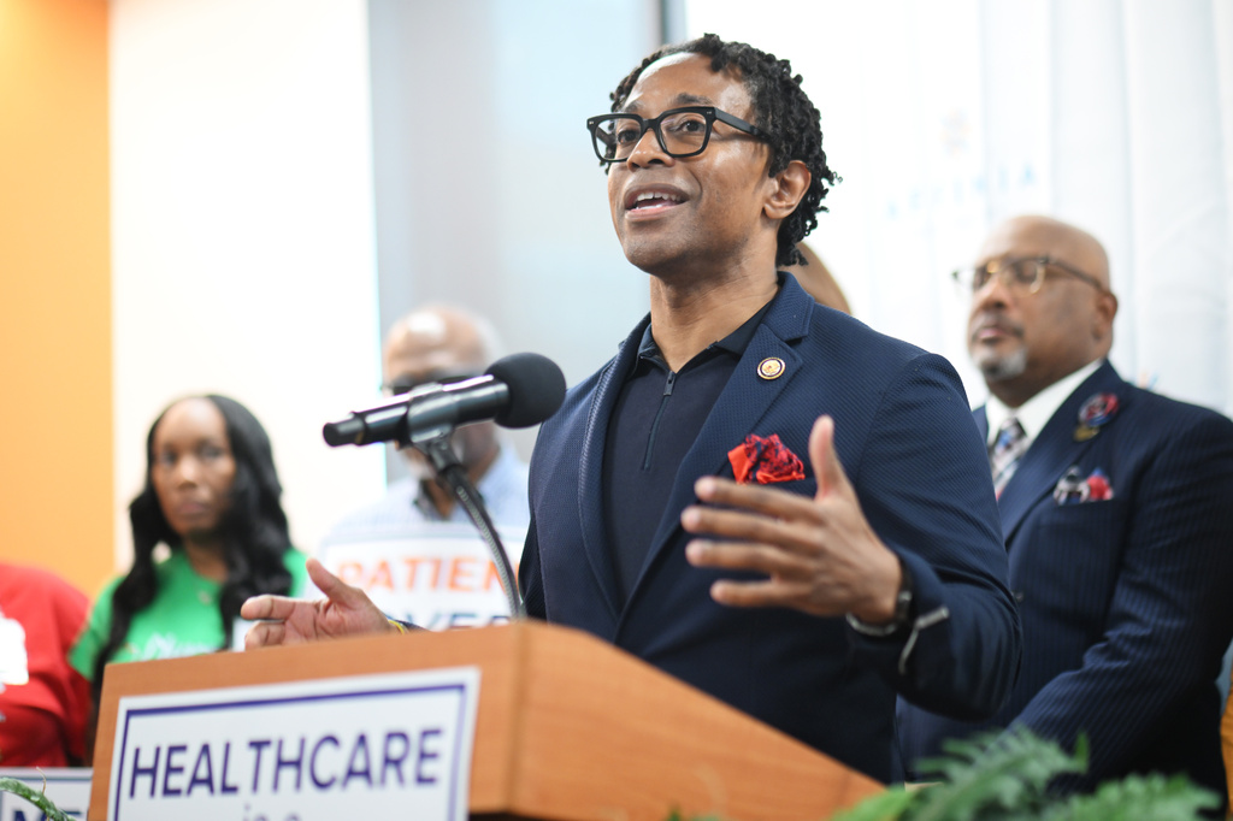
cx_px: 616
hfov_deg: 23.9
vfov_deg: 16.1
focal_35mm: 85
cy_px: 410
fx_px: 2910
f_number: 1.8
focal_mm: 85
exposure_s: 1/320
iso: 1250
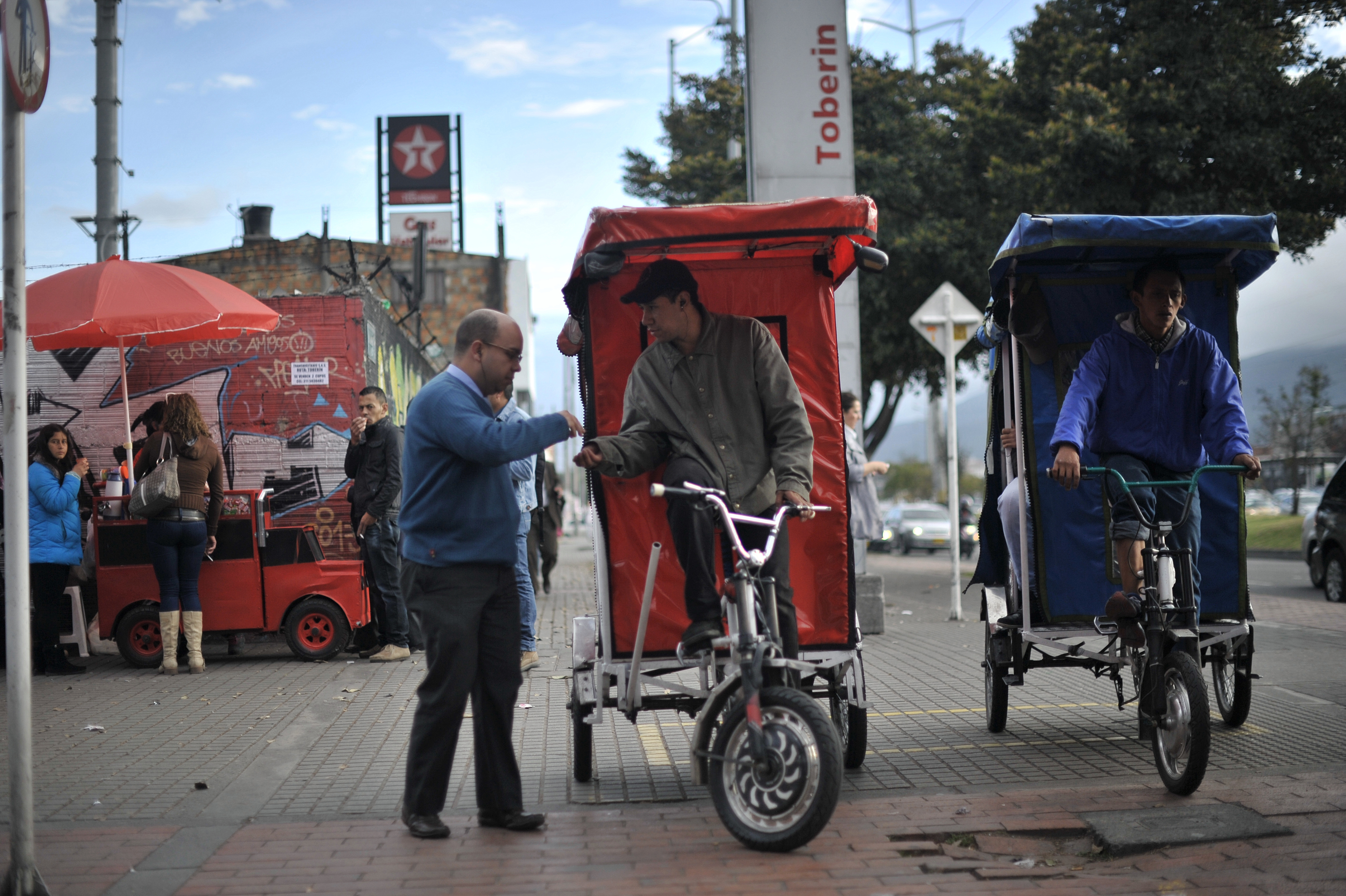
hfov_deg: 39.6
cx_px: 673
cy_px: 448
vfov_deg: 27.0
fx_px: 1868
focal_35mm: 50
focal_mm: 50
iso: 400
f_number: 1.4
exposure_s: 1/6400
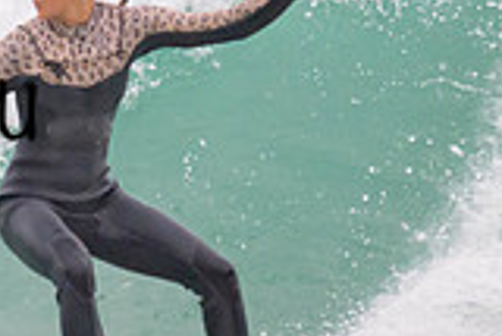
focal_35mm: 3374
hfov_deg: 0.6
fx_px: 47090
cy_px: 50
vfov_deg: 0.4
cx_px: -184
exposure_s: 1/2000
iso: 1600
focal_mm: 800
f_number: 11
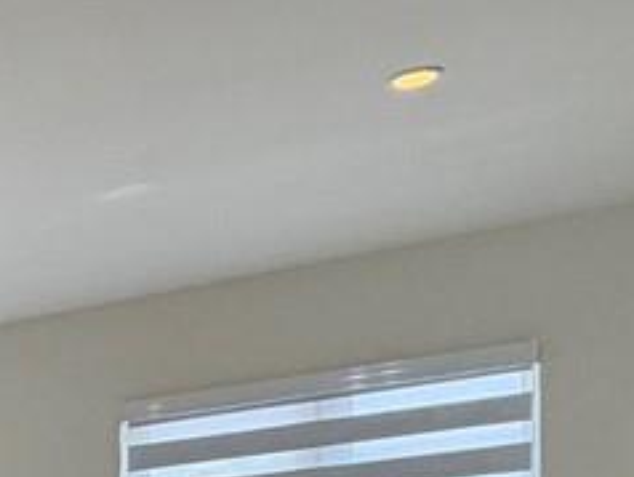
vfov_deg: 14.2
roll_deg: +0.5
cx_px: -706
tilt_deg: -0.9
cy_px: 826
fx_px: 1723
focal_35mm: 94
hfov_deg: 15.6
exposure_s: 1/120
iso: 100
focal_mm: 2.22
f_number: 2.2
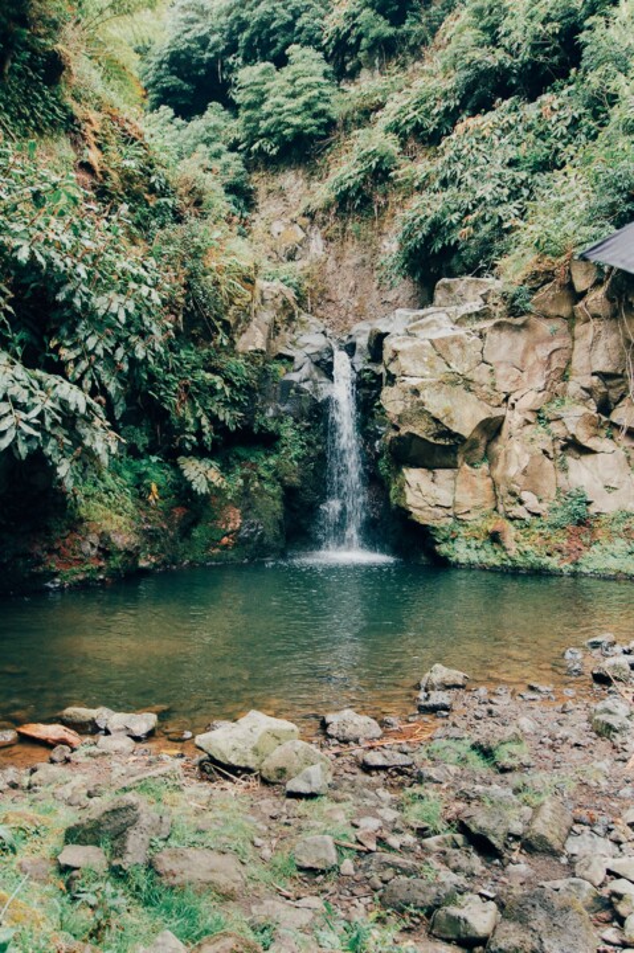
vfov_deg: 35.1
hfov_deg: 23.7
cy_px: 476
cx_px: 317
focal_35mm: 57
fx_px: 1508
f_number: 8
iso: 400
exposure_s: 1/60
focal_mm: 38
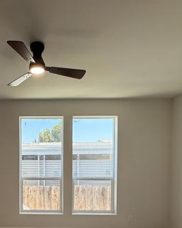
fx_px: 182
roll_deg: -0.2
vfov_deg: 61.4
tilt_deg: -1.8
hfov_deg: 50.5
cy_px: 164
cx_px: 41
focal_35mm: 27
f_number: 2.2
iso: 100
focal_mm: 2.22
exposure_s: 1/99
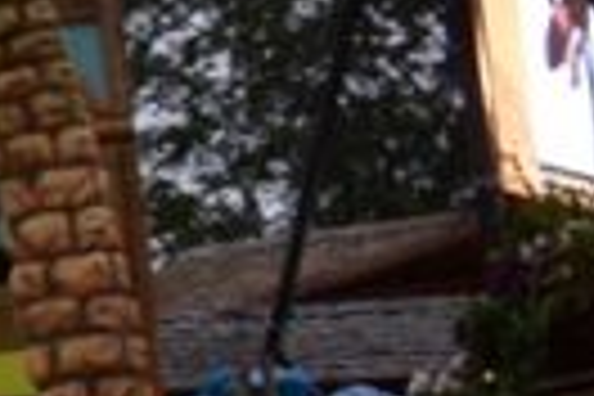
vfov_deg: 6.5
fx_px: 3465
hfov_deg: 7.5
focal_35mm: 210
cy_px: 52
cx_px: -1606
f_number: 9
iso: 400
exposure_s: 1/100
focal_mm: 18
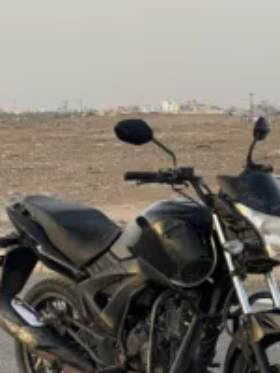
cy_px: 203
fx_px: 1661
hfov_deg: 9.6
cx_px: 155
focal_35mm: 154
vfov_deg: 12.8
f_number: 2.8
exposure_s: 1/99
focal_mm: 9
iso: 32
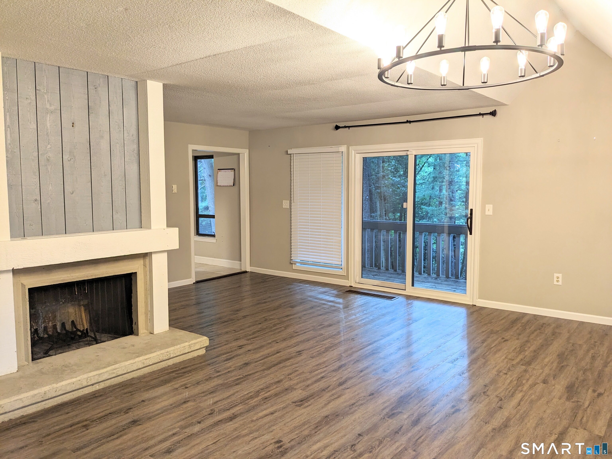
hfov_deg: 65.3
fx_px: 477
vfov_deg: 51.4
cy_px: 230
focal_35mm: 27
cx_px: 306
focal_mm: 4.38
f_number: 1.73
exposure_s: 1/60
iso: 49
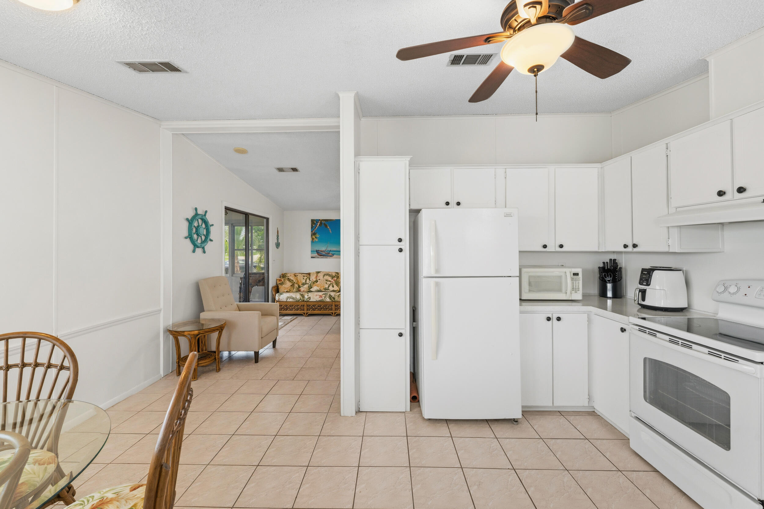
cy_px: 254
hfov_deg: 104.3
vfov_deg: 81.2
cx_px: 382
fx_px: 297
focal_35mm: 14
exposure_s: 1/6
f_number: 9
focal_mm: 14
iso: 250
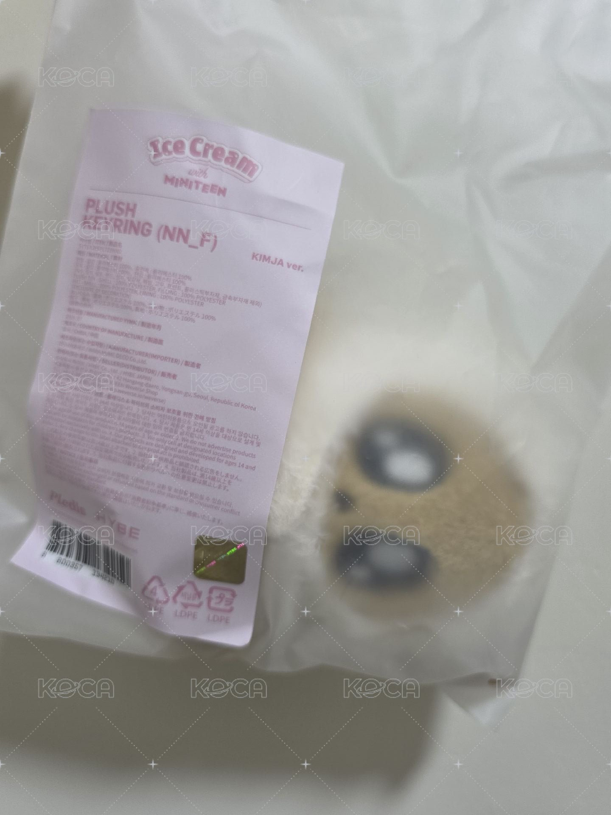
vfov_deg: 73.9
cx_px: 306
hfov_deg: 58.9
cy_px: 408
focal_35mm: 23
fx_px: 541
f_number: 1.4
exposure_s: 1/120
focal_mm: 6.5
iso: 160
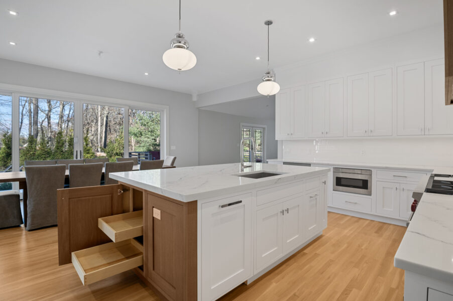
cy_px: 150
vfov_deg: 70.4
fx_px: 214
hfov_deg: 93.3
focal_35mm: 17
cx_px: 226
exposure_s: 1/25
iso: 500
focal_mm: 17
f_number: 8
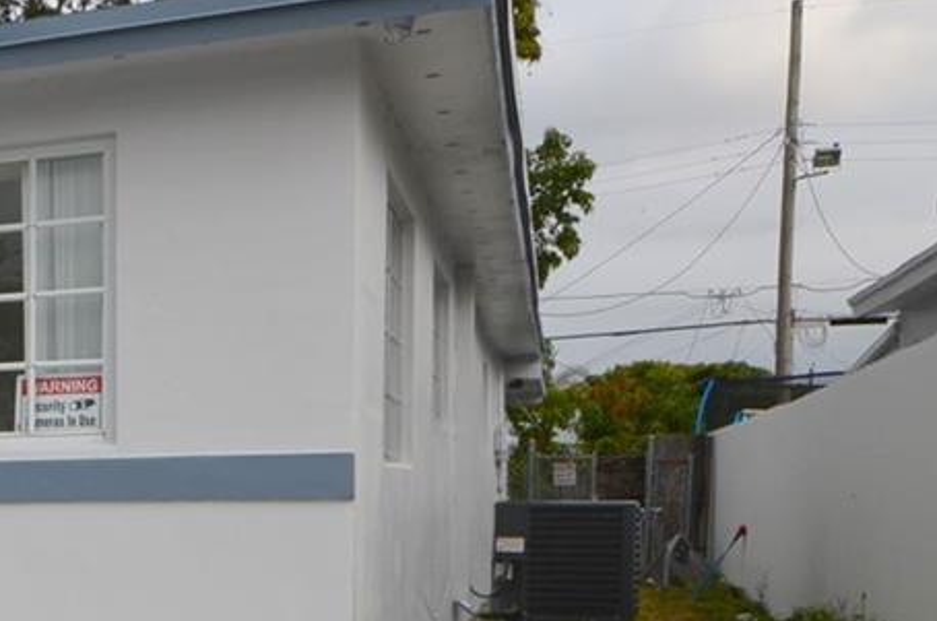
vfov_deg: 19.4
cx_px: -596
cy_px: 564
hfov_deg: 22.2
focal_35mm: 69
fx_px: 1787
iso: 100
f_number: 8
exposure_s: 1/250
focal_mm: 13
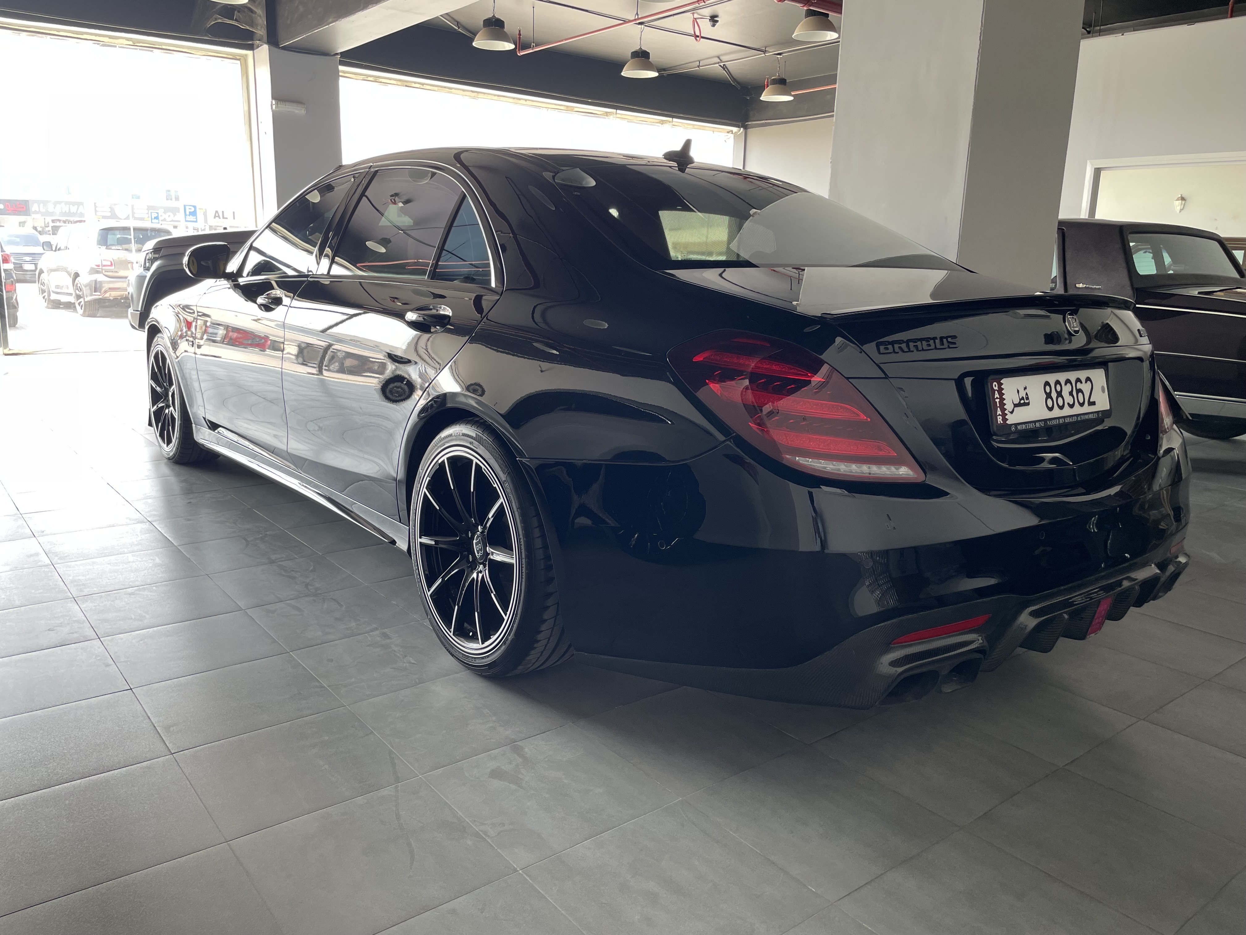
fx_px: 936
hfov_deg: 67.3
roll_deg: -1.4
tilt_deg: -11.6
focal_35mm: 26
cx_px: 623
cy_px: 468
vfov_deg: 53.1
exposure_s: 1/121
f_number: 1.6
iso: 50
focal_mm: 4.2
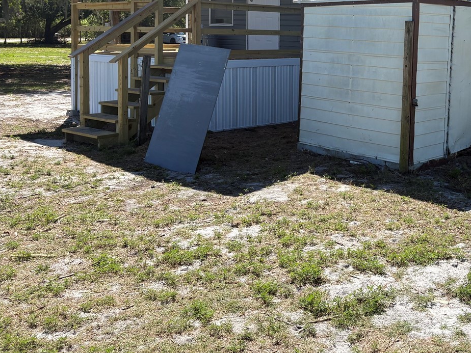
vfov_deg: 31.2
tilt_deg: -2.4
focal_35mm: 45
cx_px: 407
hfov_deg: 39.6
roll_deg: -1.5
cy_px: 60
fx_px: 612
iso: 50
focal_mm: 5.96
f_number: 1.6
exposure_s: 1/2364
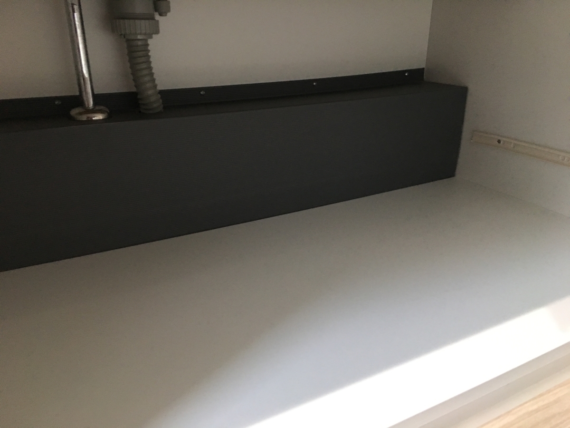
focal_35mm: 29
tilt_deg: -21.1
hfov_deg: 61.7
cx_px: 285
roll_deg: +0.1
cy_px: 214
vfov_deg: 48.2
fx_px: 478
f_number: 2.2
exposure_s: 1/15
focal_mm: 4.15
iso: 100
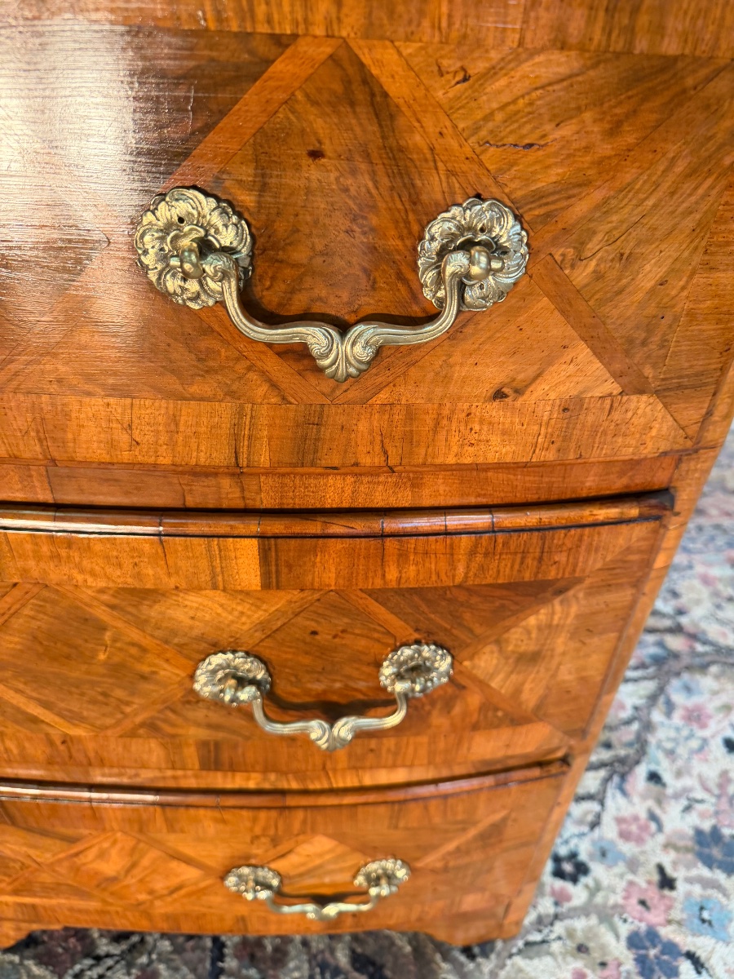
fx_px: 679
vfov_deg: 71.6
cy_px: 490
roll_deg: -2.3
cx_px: 367
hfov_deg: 56.8
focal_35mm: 24
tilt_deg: -35.3
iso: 200
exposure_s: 1/100
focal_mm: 6.76
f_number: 1.78
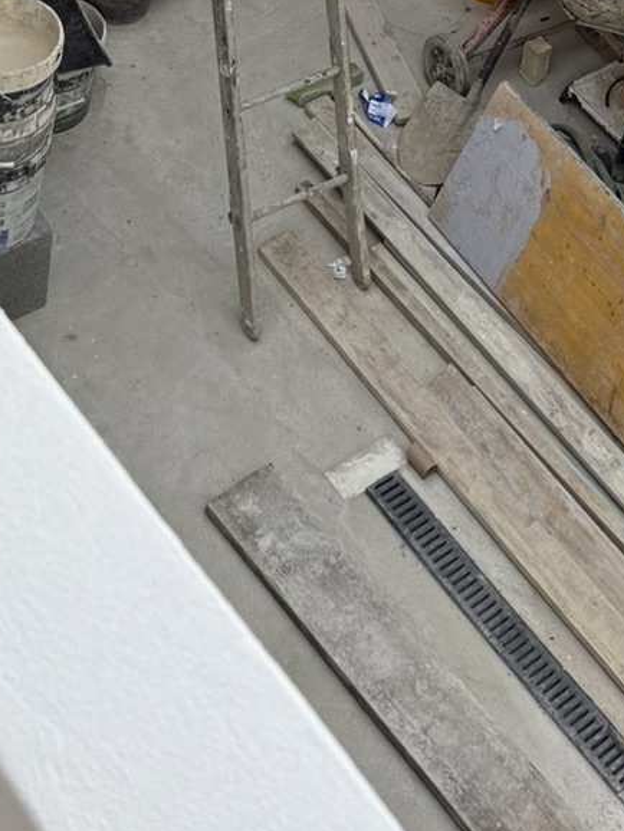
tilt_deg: -30.3
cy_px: -358
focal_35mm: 85
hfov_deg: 17.0
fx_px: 2041
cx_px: 621
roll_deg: -13.7
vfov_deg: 20.3
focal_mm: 6.76
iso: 80
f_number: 1.78
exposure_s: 1/333
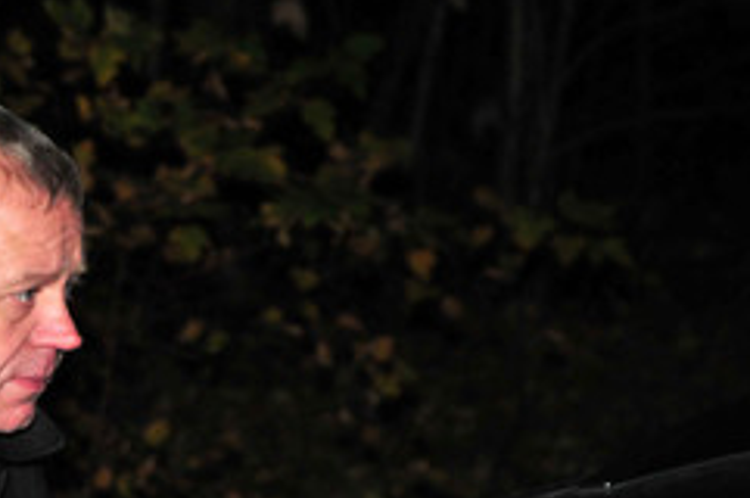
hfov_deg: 7.2
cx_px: 25
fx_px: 5953
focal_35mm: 286
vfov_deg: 4.8
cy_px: 342
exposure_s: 1/40
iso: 1250
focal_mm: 85
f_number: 6.3
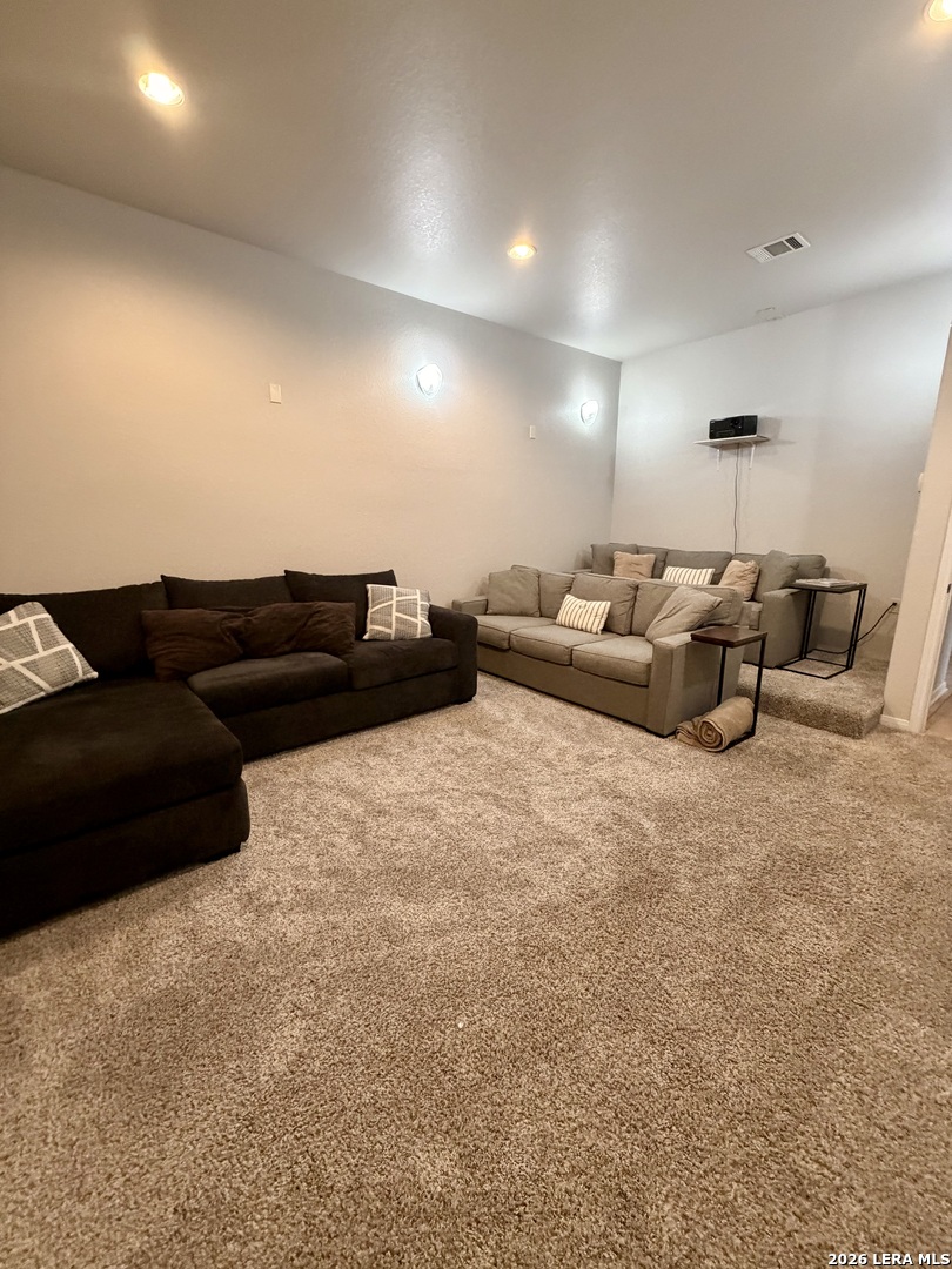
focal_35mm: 14
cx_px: 476
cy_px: 634
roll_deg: -0.2
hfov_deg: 85.7
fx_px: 513
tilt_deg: -12.6
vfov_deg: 102.1
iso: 500
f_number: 2.2
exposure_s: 1/60
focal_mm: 2.22
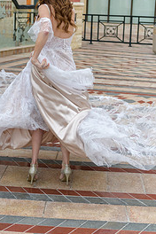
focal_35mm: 75
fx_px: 487
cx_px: 39
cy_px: 101
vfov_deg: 27.0
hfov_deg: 18.1
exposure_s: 1/3200
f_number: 2.8
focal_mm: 44
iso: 400
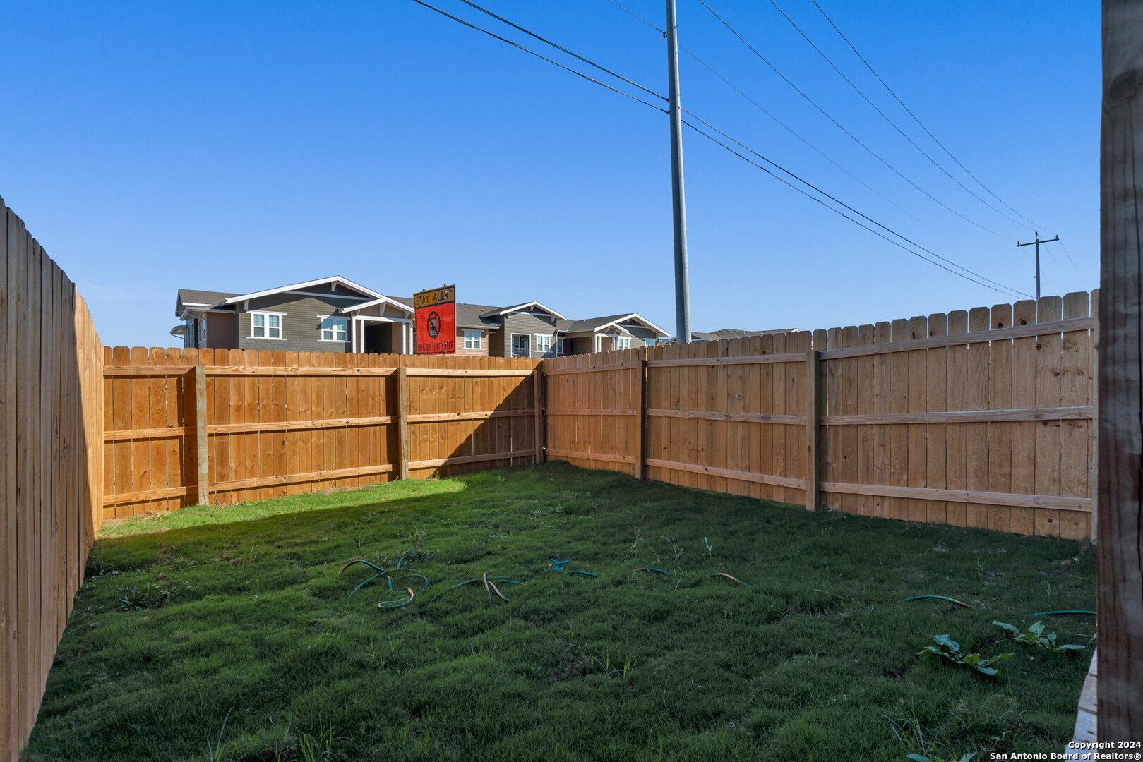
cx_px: 572
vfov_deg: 73.8
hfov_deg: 96.7
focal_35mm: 16
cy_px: 381
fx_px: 508
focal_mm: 16
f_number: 9
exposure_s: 1/125
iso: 100
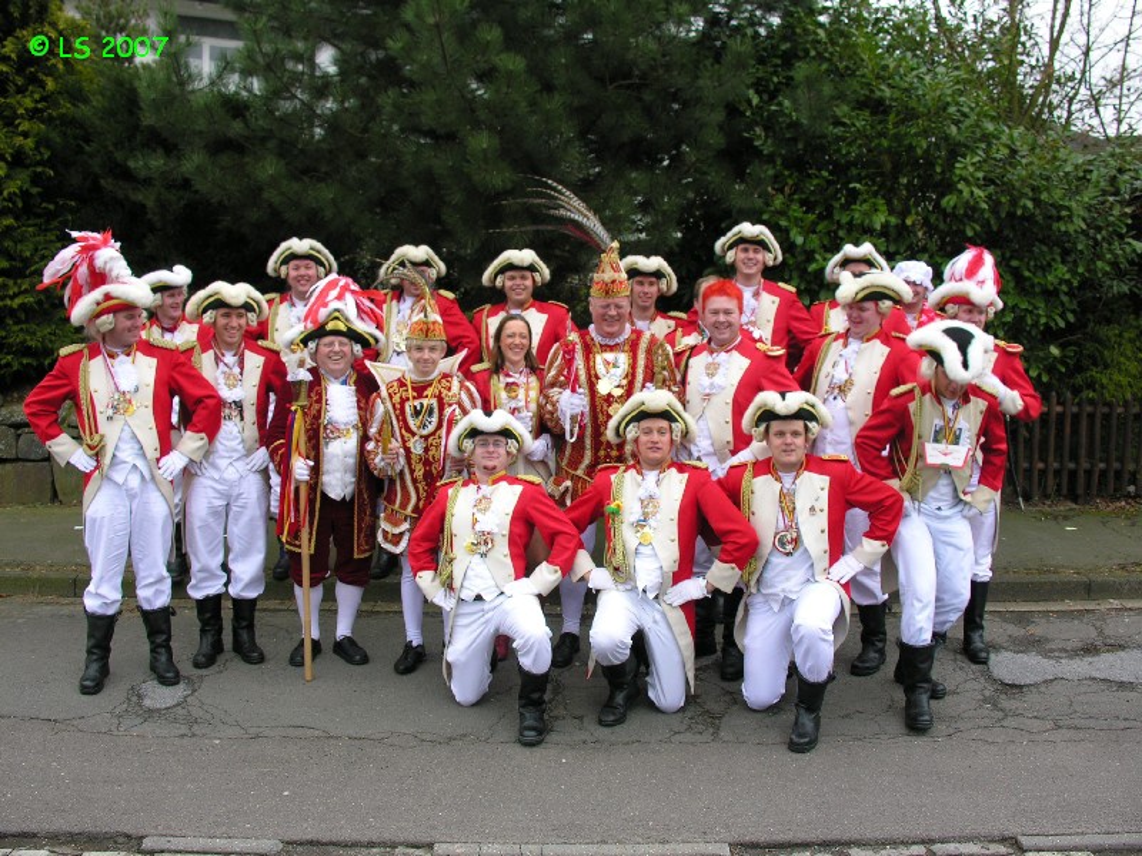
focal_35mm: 35
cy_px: 428
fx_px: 1155
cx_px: 571
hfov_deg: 52.6
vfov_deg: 40.7
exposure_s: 1/68.6
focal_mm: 8.9
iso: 50
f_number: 4
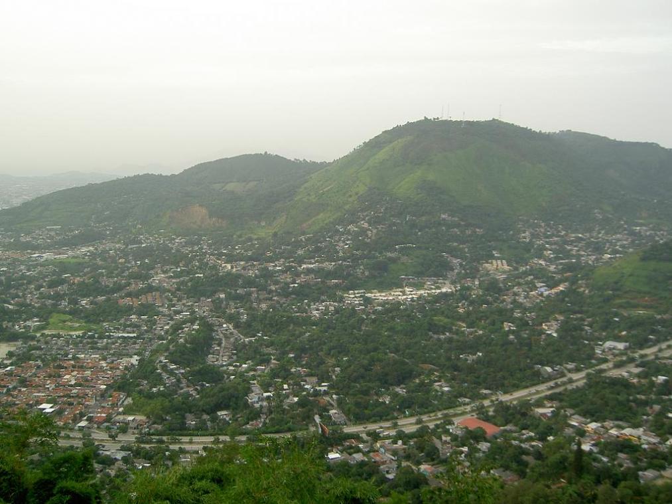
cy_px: 252
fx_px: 660
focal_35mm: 34
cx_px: 336
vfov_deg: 41.8
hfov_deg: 54.0
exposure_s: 1/100
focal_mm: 5.6
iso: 50
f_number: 2.8
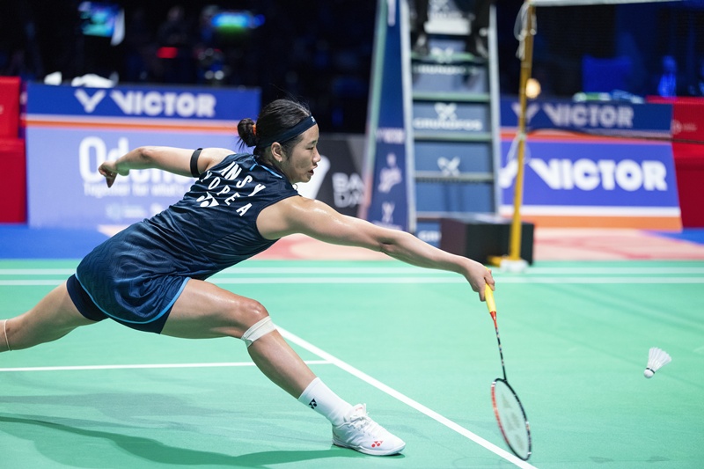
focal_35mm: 90
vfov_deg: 15.2
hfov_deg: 22.6
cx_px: 352
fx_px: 1760
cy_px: 234
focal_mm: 90
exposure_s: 1/1600
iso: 2500
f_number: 2
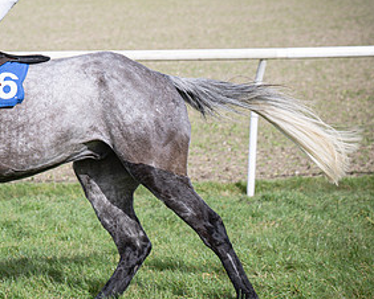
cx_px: -48
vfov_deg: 6.3
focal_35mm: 245
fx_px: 2714
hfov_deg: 7.8
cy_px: 210
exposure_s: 1/2000
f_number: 4
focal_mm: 89
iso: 200
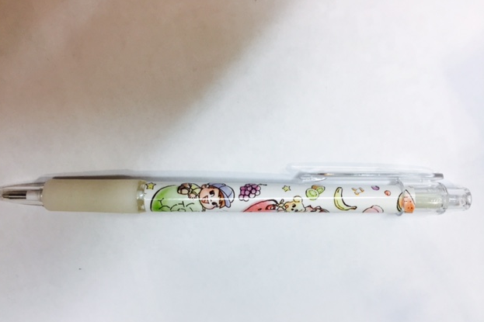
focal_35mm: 31
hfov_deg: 60.3
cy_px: 178
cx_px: 237
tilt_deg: -80.4
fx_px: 417
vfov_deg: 42.2
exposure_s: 1/33
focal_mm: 4.15
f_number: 2.2
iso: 50
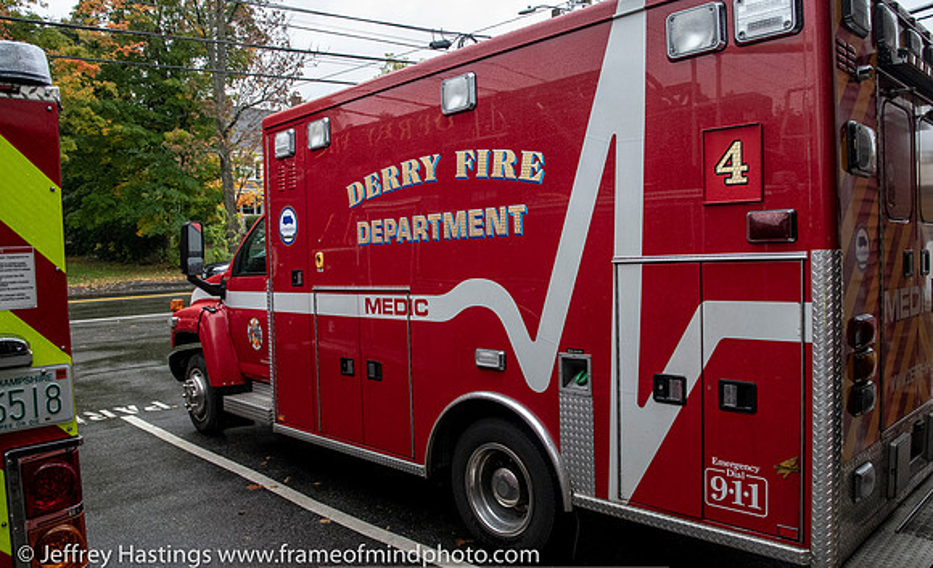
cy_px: 283
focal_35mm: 27
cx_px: 497
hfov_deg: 68.4
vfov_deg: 45.0
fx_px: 686
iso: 2000
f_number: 4
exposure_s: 1/2500
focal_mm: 16
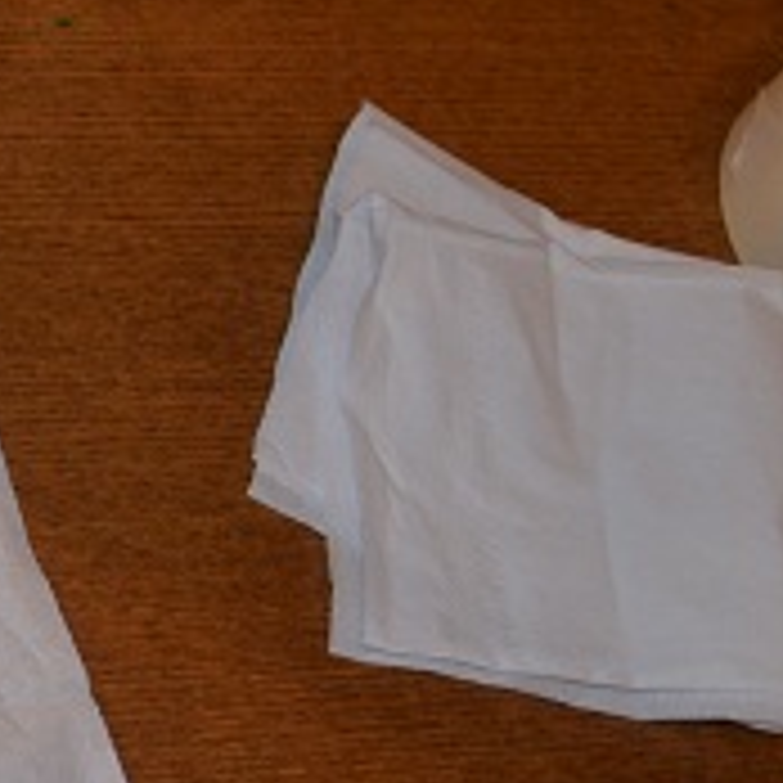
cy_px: 263
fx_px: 3301
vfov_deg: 13.5
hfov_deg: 11.8
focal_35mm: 129
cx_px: -864
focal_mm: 22
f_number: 4
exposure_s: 1/60
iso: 560
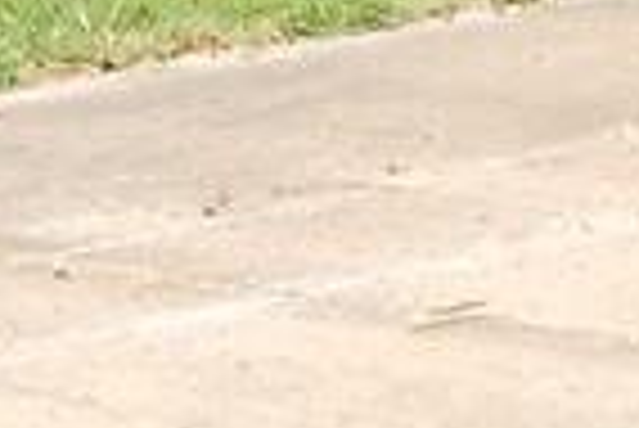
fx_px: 5064
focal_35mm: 285
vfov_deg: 4.5
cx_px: 738
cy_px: -1230
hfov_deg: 7.2
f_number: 3.4
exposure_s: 1/640
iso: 125
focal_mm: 6.8
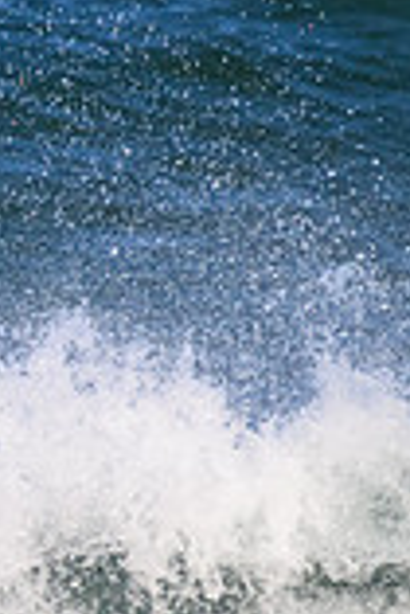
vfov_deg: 0.7
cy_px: 311
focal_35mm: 2802
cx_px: -699
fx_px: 47759
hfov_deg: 0.5
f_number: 11
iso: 2000
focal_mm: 760
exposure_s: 1/2000
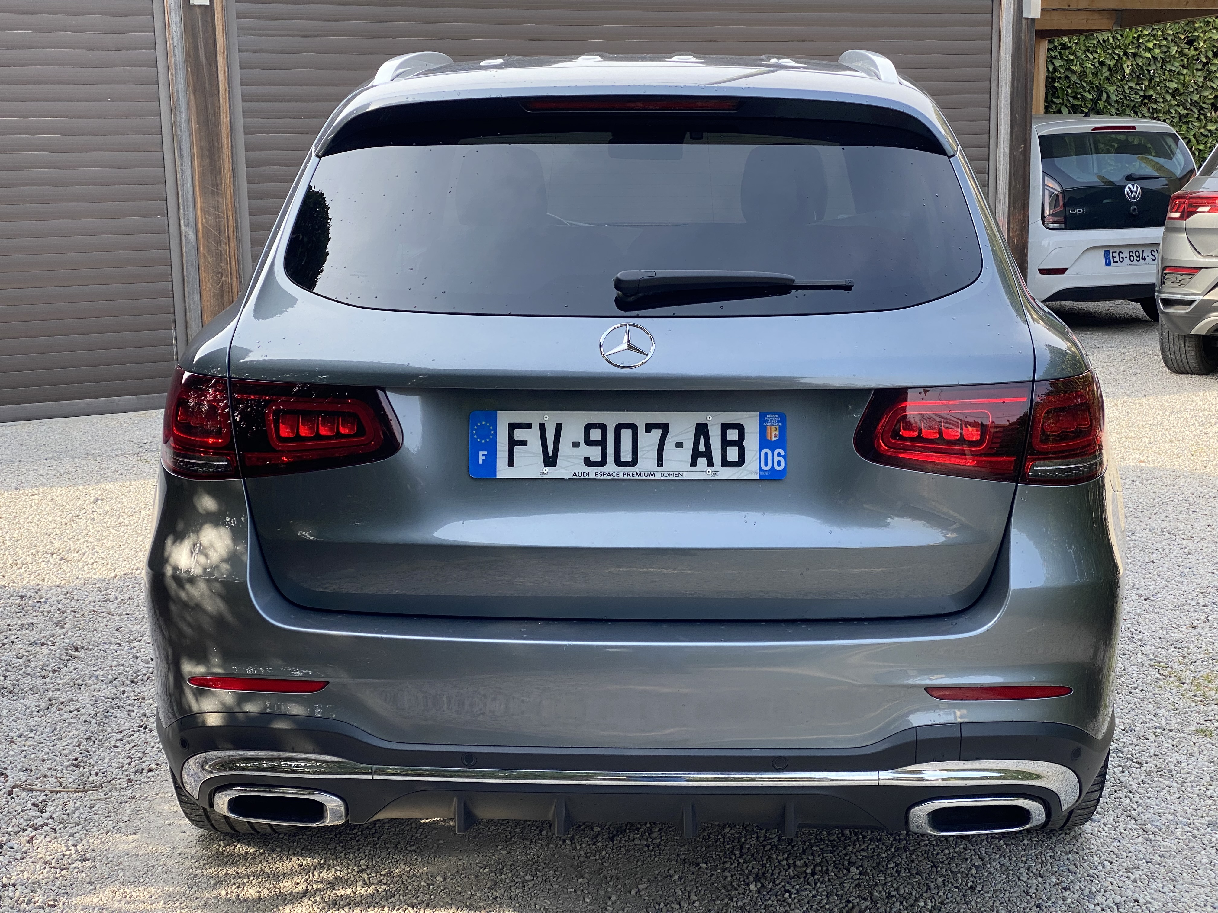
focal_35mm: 52
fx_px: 1830
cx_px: 609
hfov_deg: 36.8
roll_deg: +0.8
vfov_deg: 28.0
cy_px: 456
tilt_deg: -10.6
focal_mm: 6
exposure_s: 1/338
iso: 20
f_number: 2
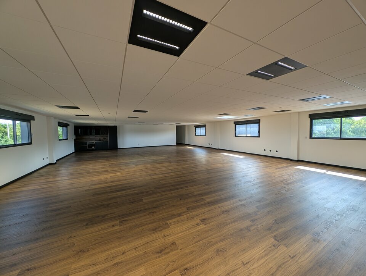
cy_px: 138
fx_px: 127
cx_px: 183
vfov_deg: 94.6
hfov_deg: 110.5
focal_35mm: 12
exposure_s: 1/154
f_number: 1.95
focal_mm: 2.23
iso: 35
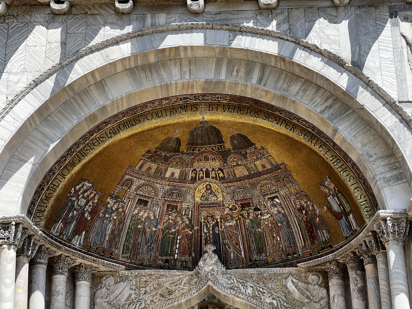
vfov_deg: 19.1
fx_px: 916
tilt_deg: +26.9
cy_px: 154
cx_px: 206
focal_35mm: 77
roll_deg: +1.0
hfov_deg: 25.3
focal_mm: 9
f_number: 2.8
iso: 32
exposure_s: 1/657
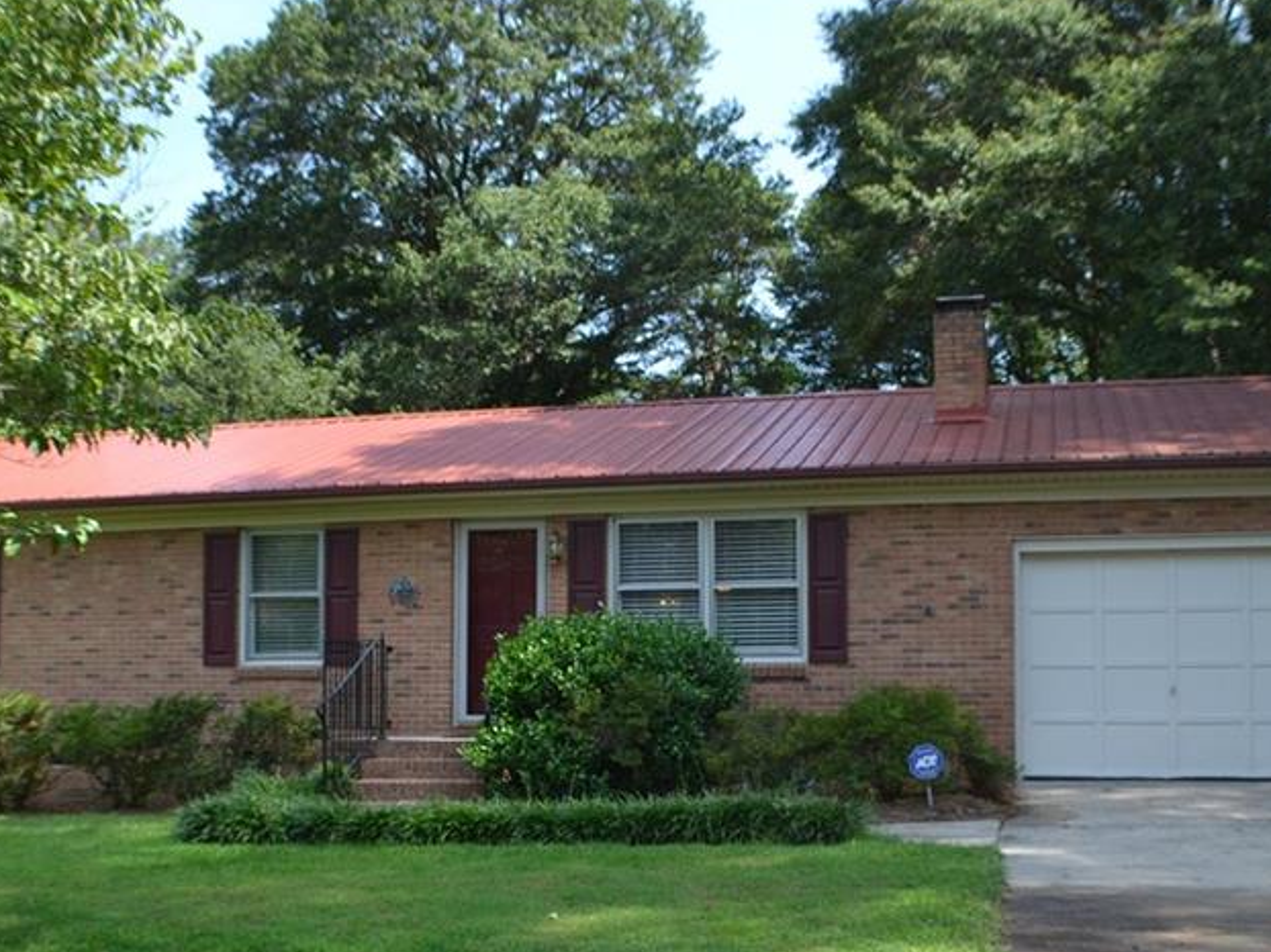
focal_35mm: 57
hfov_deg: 33.8
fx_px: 2092
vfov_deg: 25.6
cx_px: 609
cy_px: 603
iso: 400
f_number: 4.5
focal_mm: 24
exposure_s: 1/1000
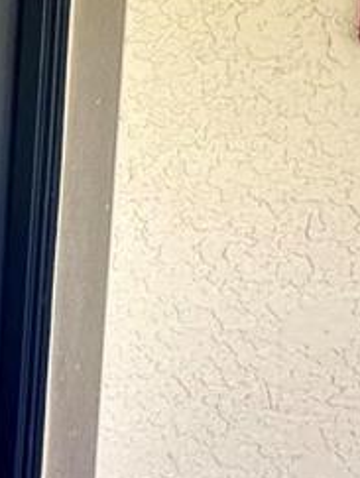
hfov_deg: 16.9
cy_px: -31
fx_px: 954
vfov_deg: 26.2
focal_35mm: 69
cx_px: -323
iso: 125
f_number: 2.2
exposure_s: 1/99
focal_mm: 2.22
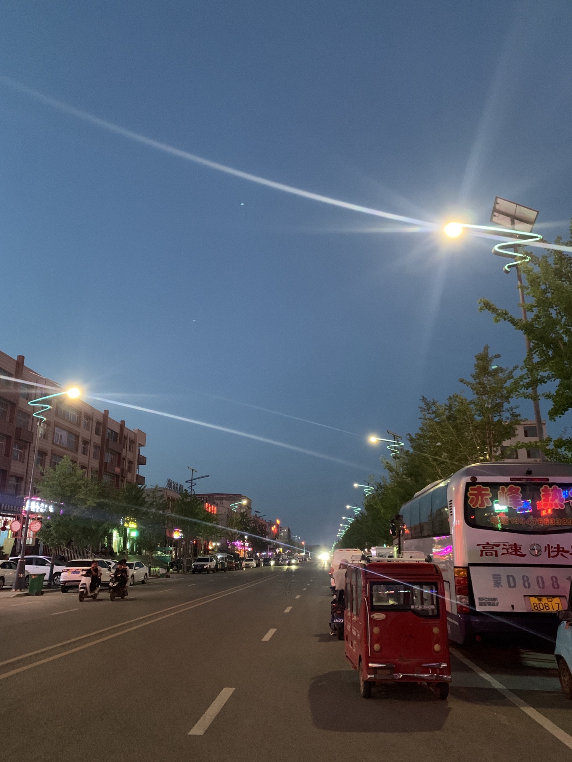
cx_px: 286
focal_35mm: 26
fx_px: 573
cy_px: 381
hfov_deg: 53.1
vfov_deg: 67.3
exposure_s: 1/25
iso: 640
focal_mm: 4.25
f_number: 1.8
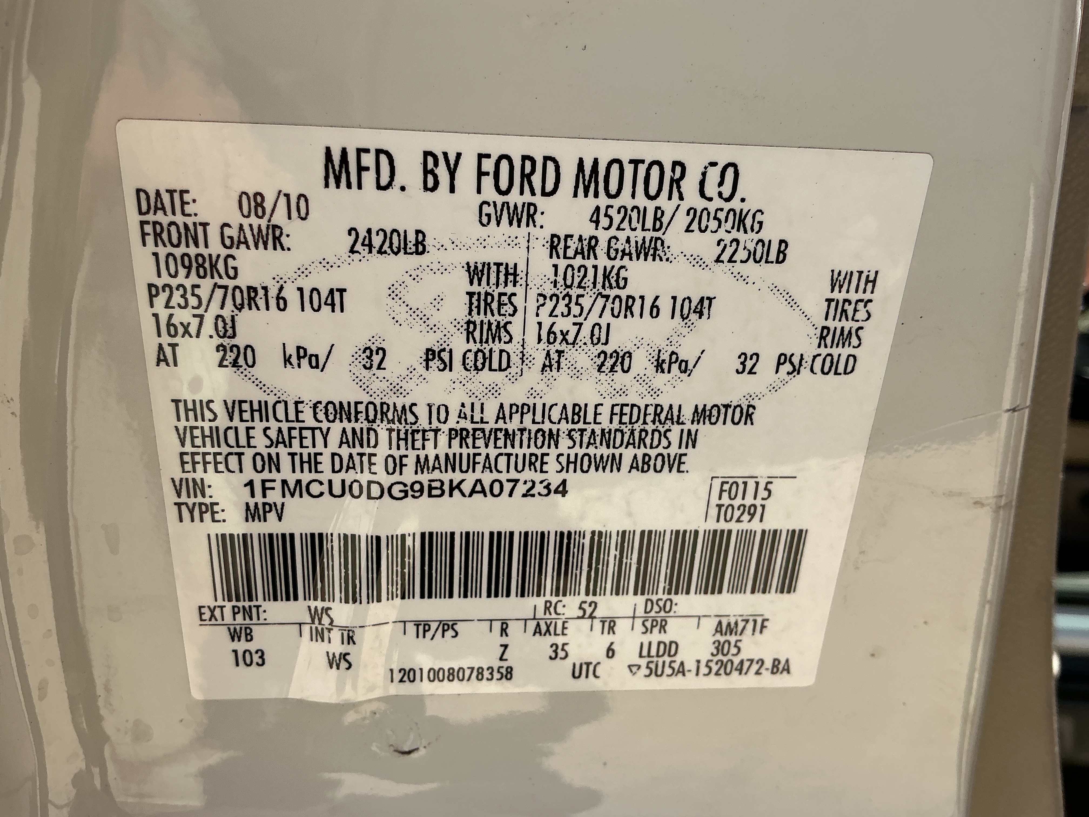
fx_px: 912
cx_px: 544
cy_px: 408
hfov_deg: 61.7
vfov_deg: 48.2
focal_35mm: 29
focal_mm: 3
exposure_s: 1/929
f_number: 1.8
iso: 25
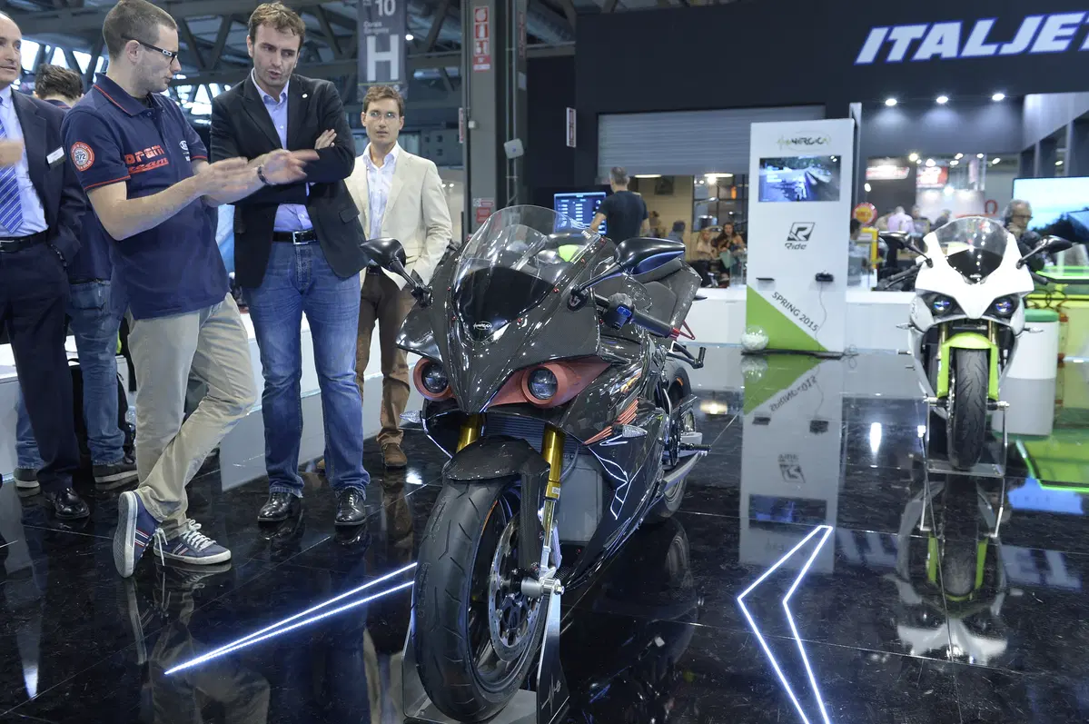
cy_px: 362
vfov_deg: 41.0
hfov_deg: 58.8
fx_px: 967
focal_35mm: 32
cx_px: 544
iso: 1000
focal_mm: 32
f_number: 5
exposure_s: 1/60
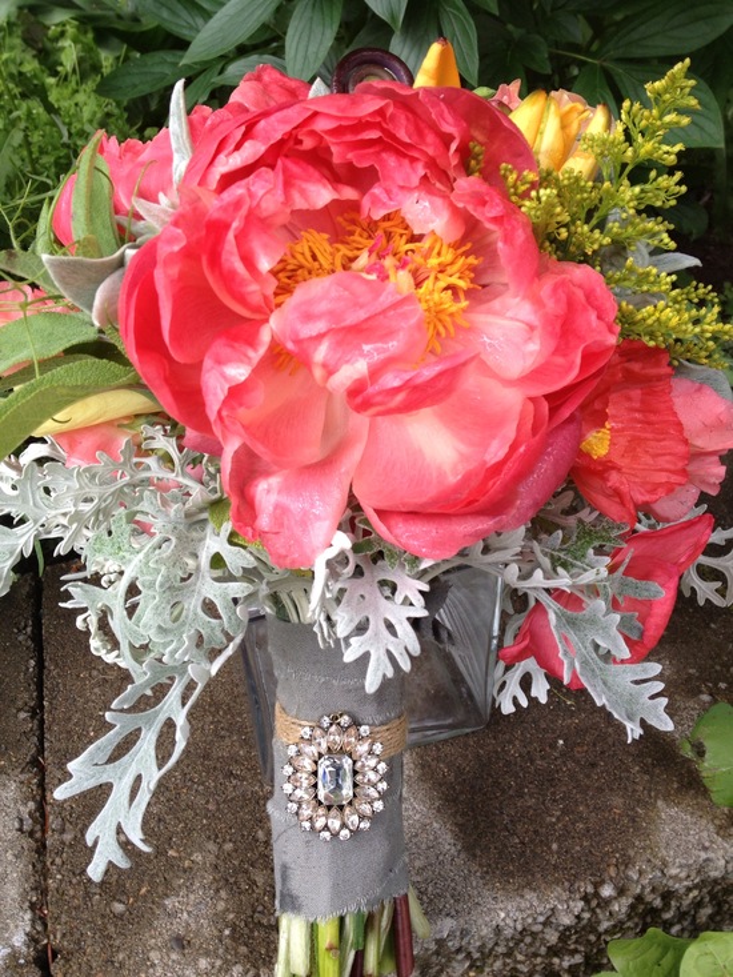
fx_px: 988
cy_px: 488
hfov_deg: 40.7
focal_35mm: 35
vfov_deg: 52.6
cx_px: 366
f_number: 2.4
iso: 50
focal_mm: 4.28
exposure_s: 1/222
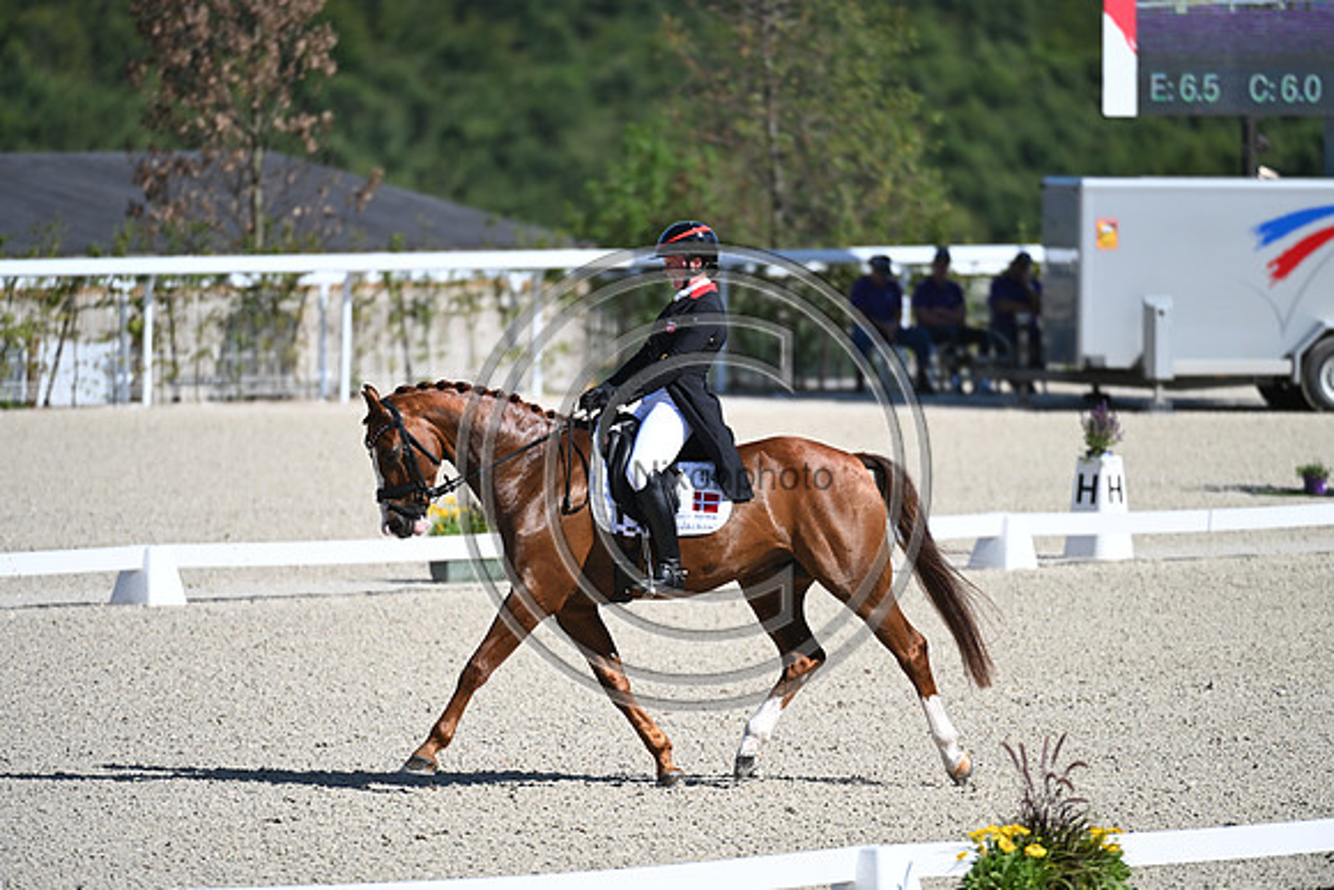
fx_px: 14825
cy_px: 445
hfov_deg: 5.2
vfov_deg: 3.4
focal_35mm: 400
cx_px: 667
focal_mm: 400
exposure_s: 1/1600
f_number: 4.5
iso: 250
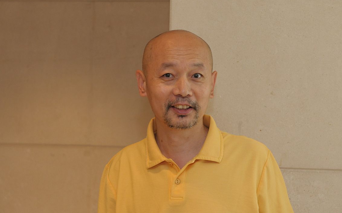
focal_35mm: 107
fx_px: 997
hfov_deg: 19.5
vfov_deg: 12.2
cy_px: 112
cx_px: 167
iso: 1000
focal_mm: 66
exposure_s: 1/160
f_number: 4.5
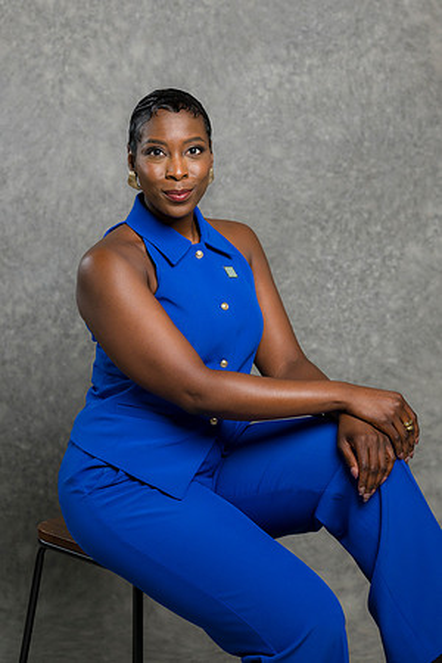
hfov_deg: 16.1
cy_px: 332
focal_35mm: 85
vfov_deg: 23.9
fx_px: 1565
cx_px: 221
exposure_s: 1/200
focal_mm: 85
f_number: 5
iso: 125
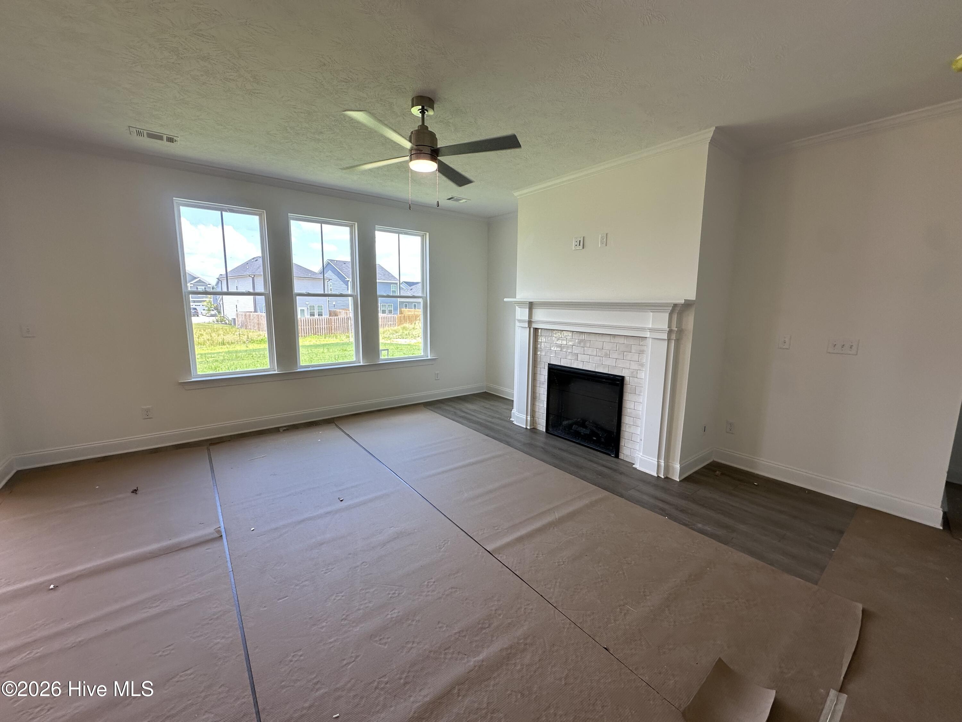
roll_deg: -1.4
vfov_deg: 85.7
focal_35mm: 14
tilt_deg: -8.2
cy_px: 361
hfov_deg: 102.1
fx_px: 389
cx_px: 481
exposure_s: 1/120
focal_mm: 2.22
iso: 50
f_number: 2.2
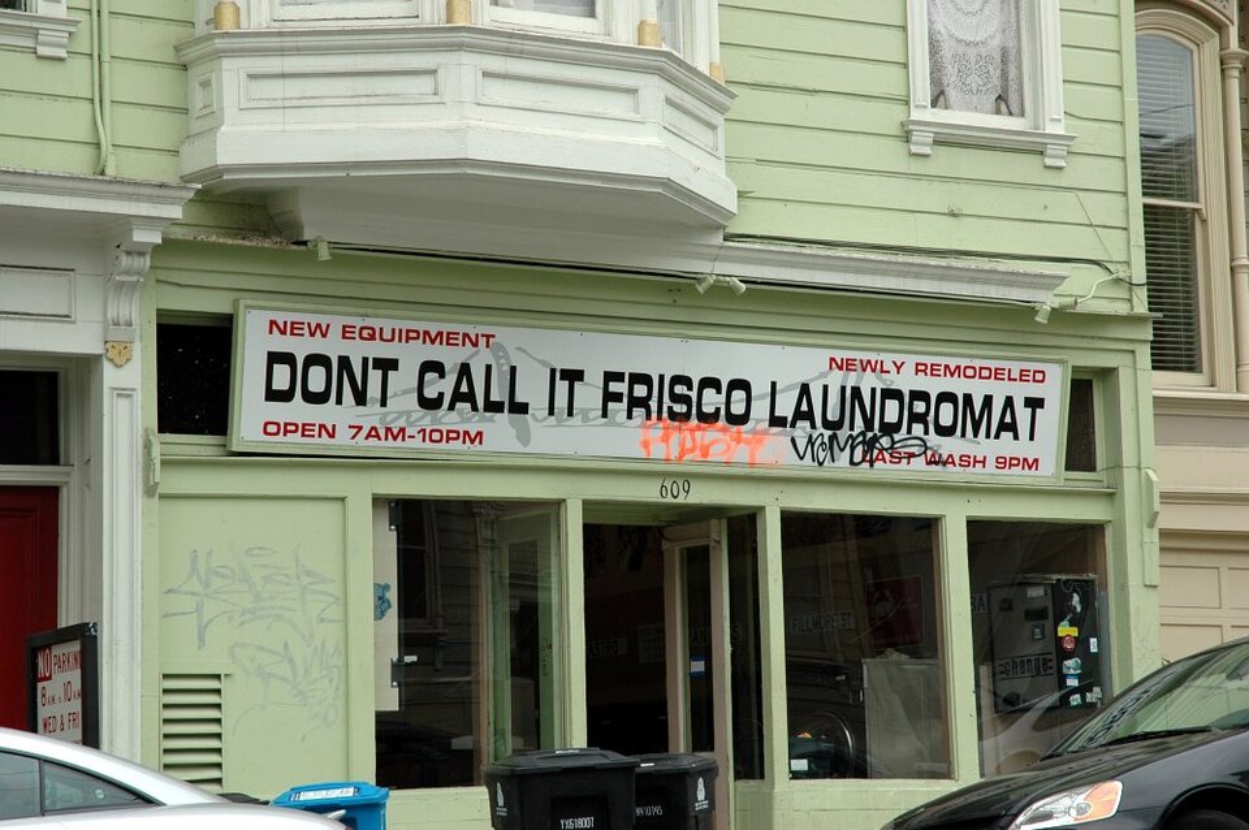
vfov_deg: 13.0
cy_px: 415
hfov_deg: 19.5
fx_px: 3639
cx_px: 624
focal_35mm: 105
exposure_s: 1/250
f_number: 8
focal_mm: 70
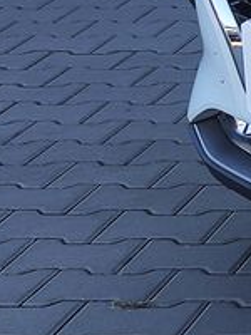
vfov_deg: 13.6
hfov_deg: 7.9
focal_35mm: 138
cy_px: -127
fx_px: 1334
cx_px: 934
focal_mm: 7.01
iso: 50
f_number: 1.69
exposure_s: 1/188
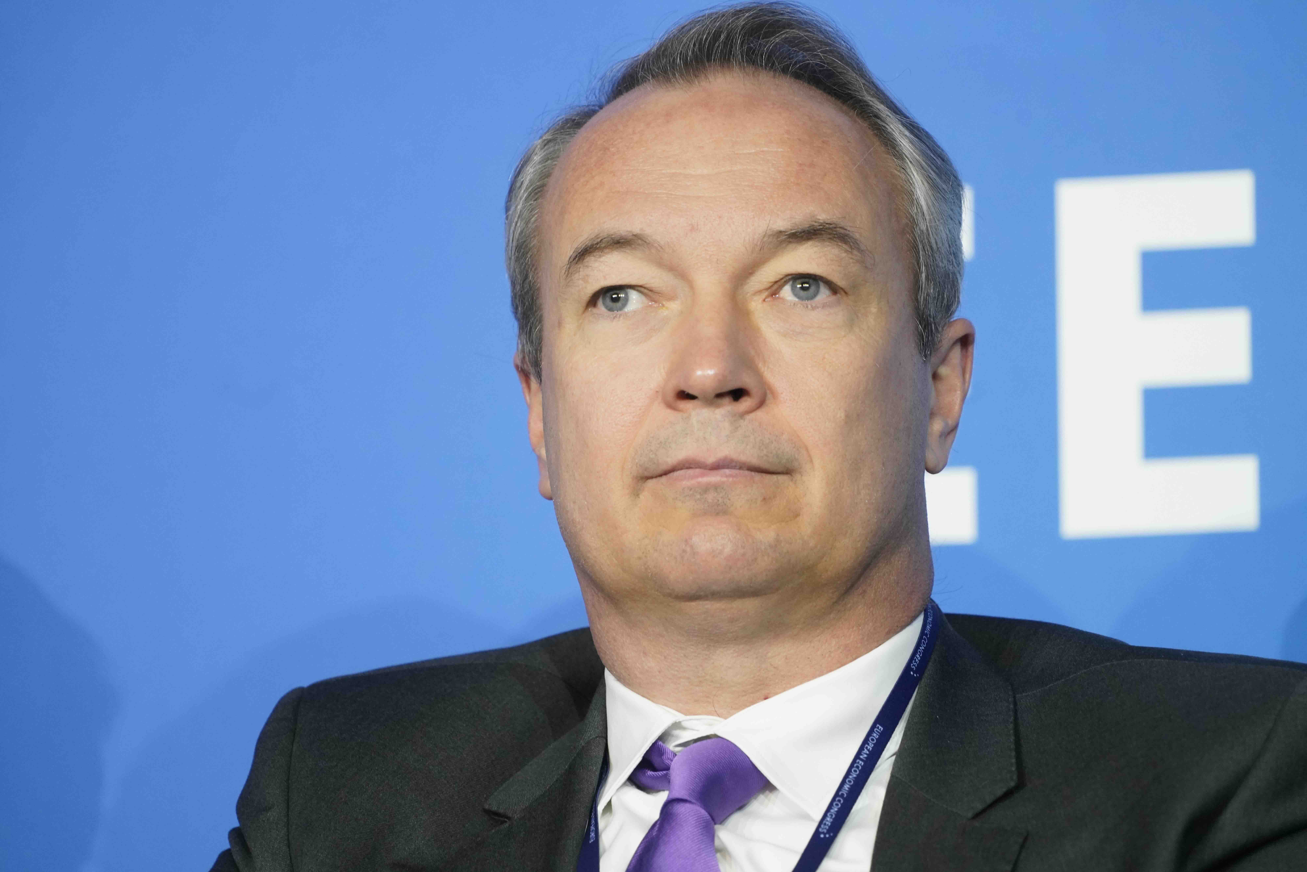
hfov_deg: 5.2
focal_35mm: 394
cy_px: 436
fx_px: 14305
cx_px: 654
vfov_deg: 3.5
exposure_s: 1/125
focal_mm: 394
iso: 5000
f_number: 5.6
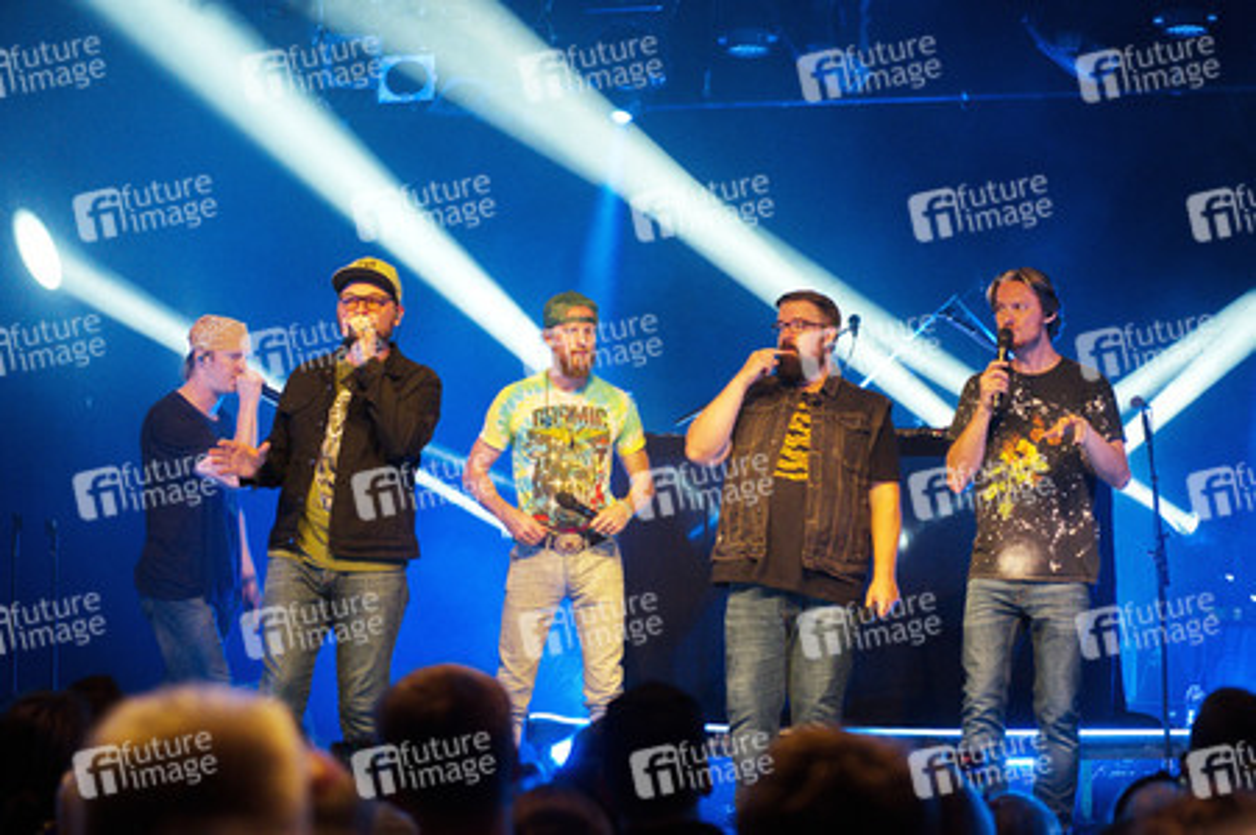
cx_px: 628
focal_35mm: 70
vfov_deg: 19.4
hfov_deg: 28.9
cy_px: 418
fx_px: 2440
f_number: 2.8
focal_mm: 70
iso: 3200
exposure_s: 1/320
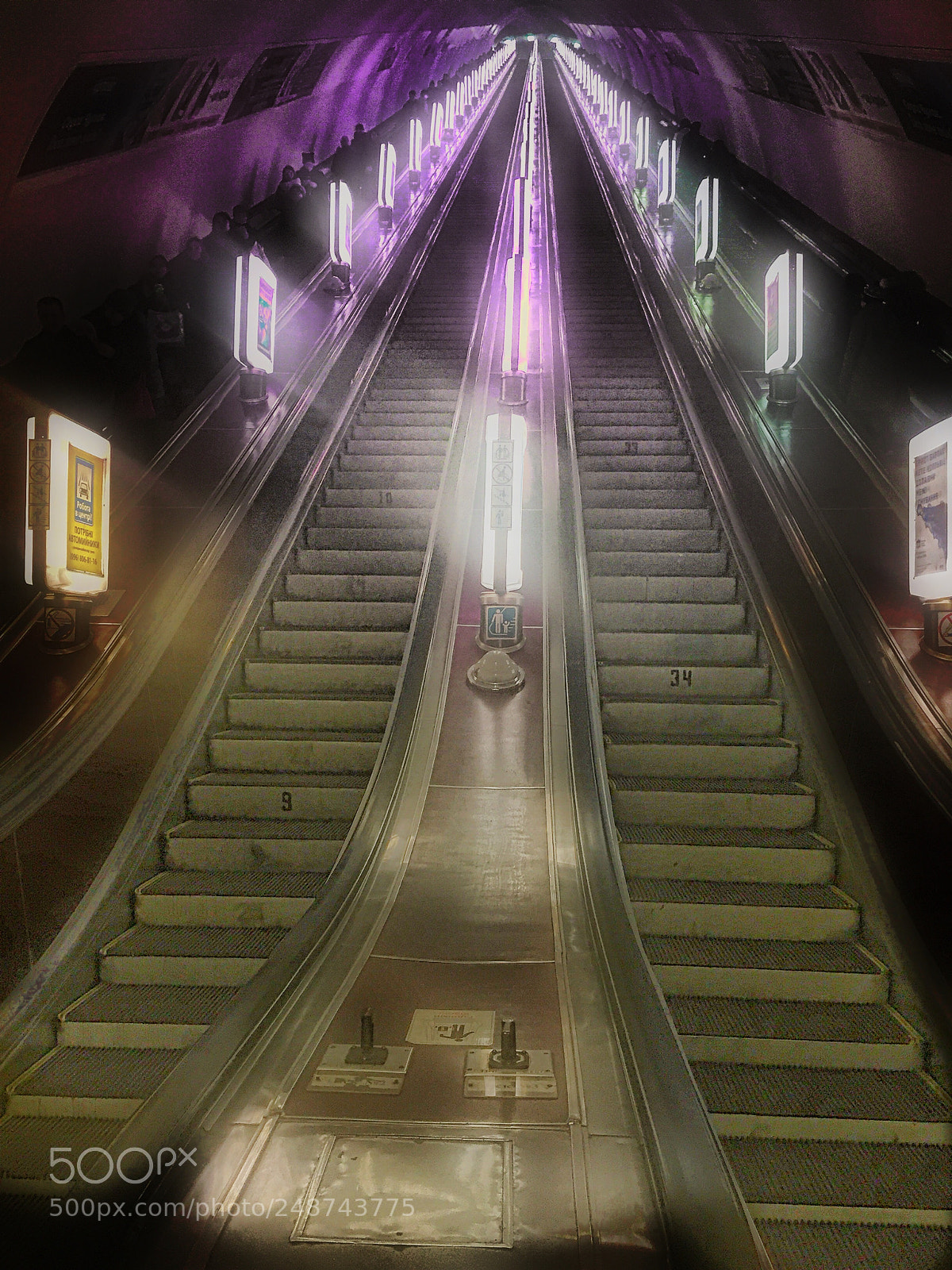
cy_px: 635
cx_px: 476
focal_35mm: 29
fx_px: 1063
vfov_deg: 61.7
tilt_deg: +0.9
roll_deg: -1.6
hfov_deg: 48.2
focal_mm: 4.15
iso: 100
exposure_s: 1/33
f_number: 2.2
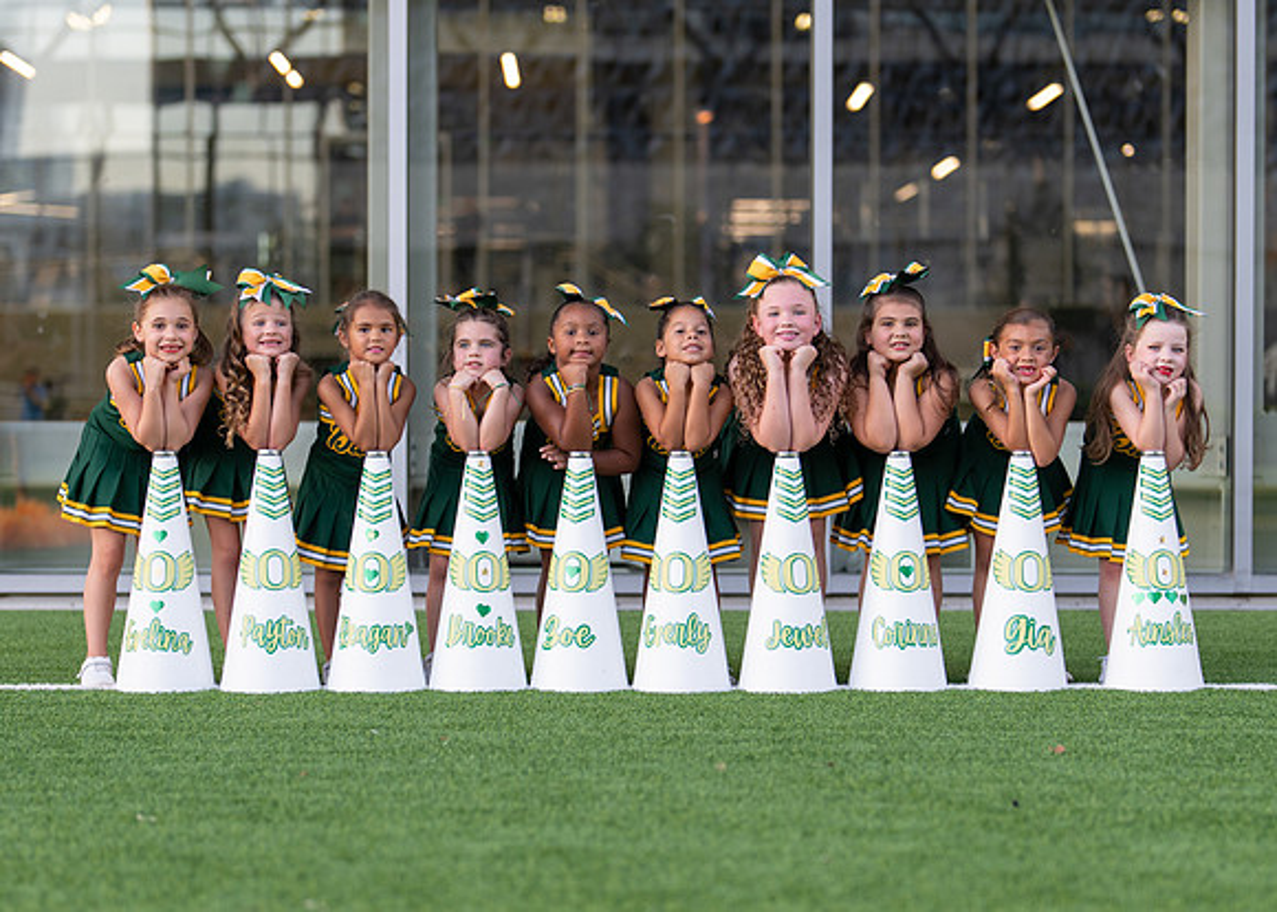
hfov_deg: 23.7
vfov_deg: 17.0
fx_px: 3041
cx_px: 623
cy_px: 486
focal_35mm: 84
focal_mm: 50
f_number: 1.2
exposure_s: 1/500
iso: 125
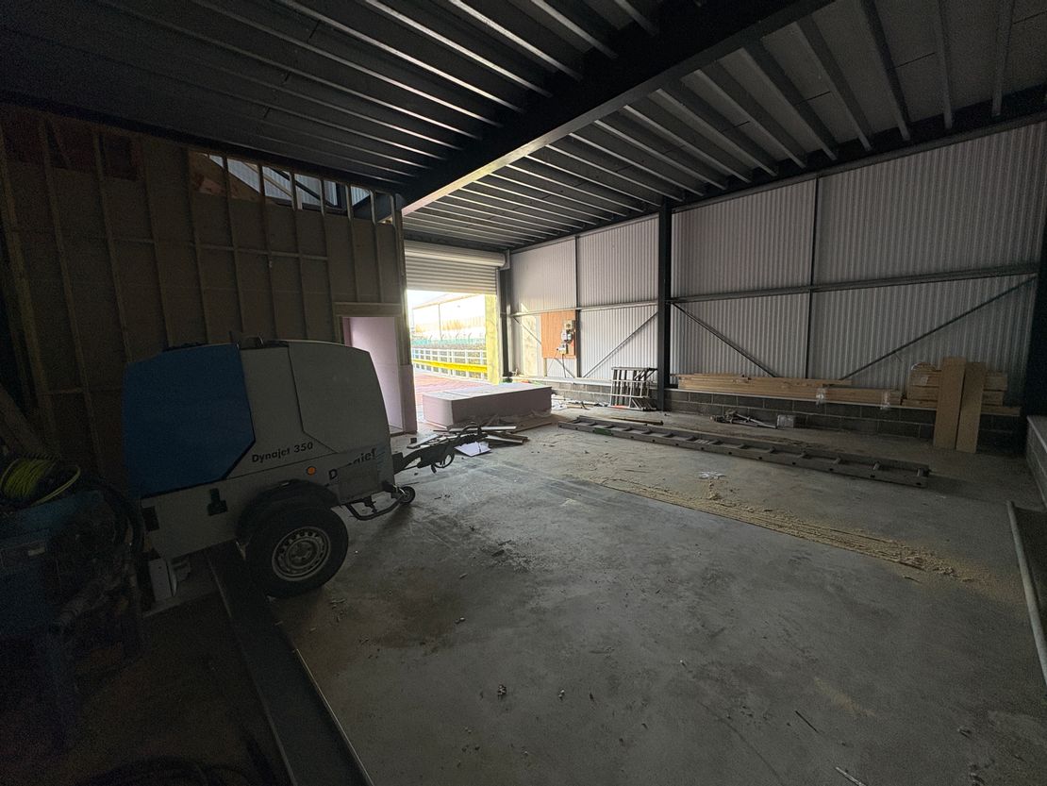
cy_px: 393
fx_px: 424
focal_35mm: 14
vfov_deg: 85.7
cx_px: 524
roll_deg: +2.4
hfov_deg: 102.1
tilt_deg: -6.6
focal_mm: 2.22
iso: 200
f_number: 2.2
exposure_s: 1/99
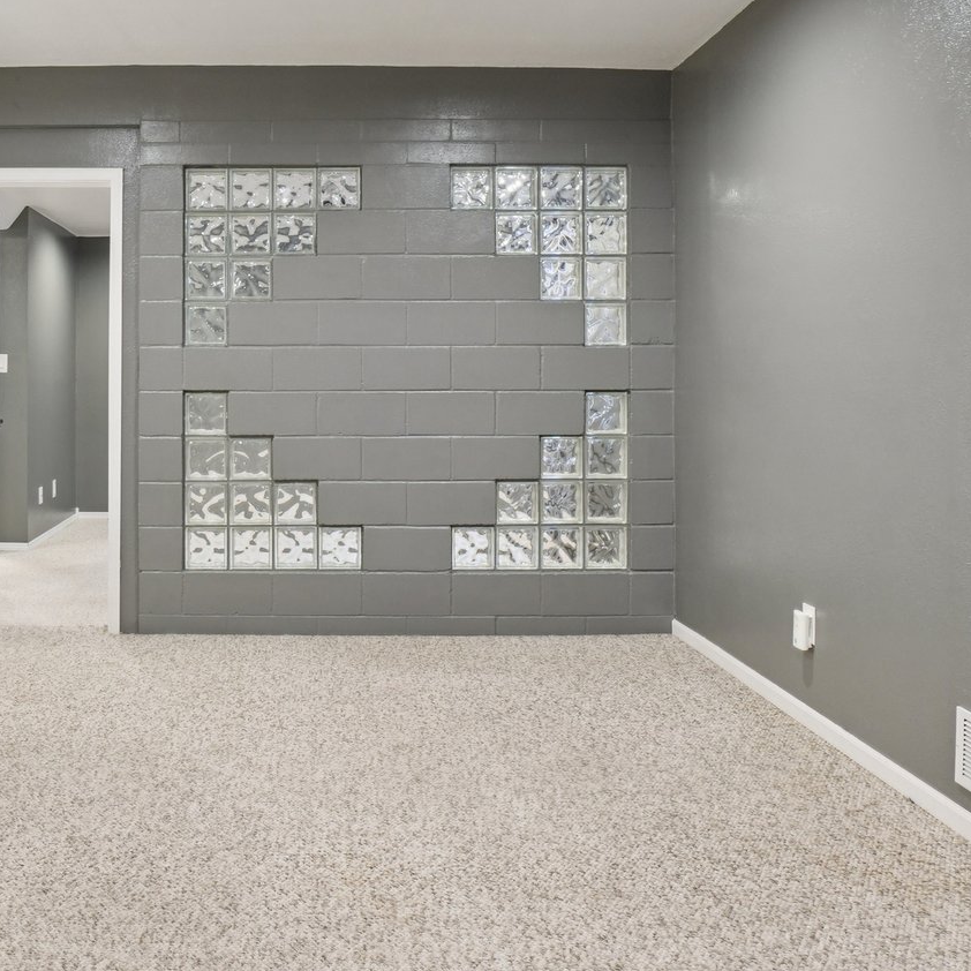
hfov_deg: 51.4
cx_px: 310
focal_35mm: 31
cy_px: 395
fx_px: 984
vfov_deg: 52.2
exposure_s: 1/5
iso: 400
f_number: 8
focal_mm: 10
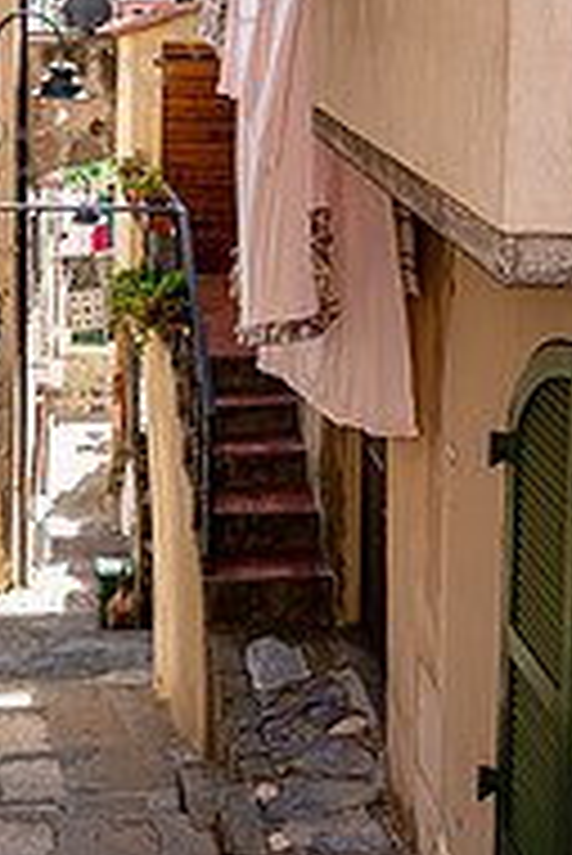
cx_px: 162
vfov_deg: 29.8
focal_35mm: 64
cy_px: 50
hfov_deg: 21.1
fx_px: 1522
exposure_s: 1/100
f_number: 6.3
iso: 100
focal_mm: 27
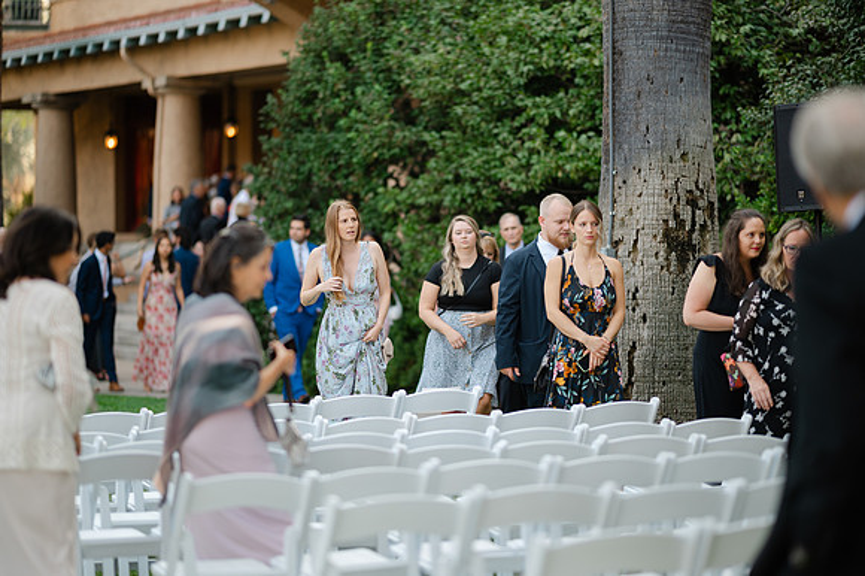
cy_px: 288
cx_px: 432
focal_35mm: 107
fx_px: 2574
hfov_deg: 19.1
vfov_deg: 12.8
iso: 160
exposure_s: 1/800
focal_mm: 105
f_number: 1.4
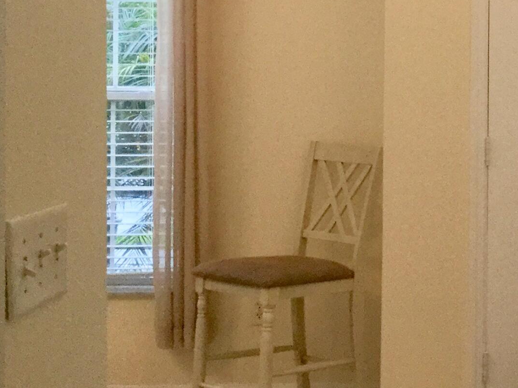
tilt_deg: +0.0
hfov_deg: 20.7
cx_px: 656
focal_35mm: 87
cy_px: 61
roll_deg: -1.4
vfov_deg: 16.8
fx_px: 1302
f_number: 2.4
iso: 40
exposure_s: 1/30
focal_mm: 3.3
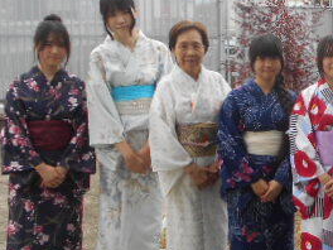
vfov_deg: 23.3
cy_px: 102
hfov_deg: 27.8
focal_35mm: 63
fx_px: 606
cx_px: 373
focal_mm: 4.6
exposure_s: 1/250
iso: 80
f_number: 3.2
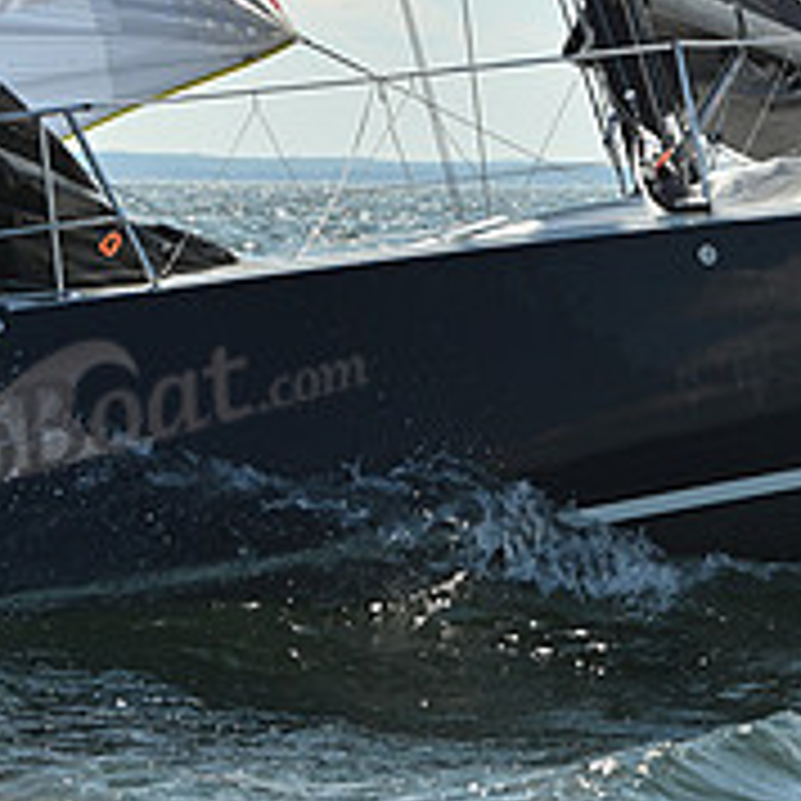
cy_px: 137
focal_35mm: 216
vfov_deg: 8.1
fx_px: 5655
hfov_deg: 8.1
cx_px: 603
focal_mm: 78
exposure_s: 1/1250
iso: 250
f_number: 9
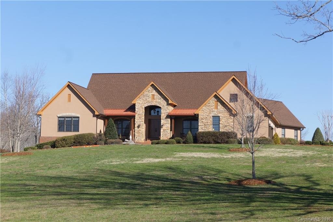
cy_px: 111
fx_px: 762
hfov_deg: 24.6
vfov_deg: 16.5
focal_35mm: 82
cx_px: 166
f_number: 6.3
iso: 200
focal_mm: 55
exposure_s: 1/640
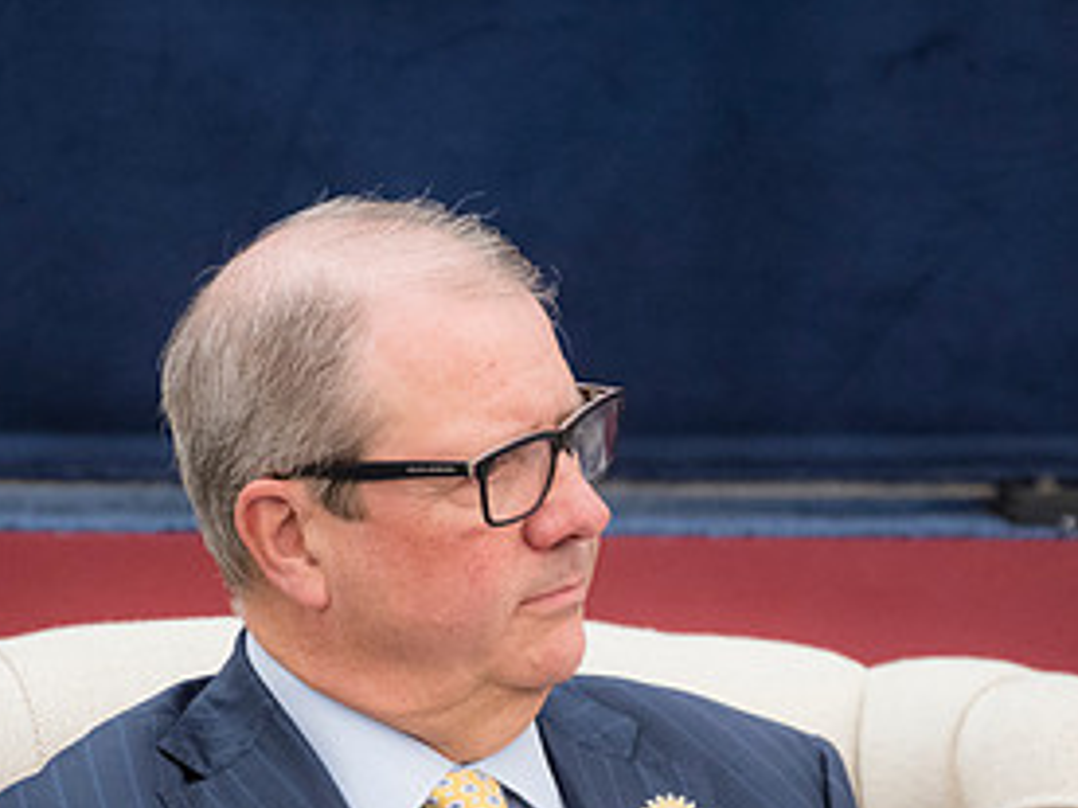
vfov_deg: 2.8
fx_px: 16381
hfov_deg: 3.8
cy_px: 708
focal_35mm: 526
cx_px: 477
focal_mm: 260
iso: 2000
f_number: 5.6
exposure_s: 1/500
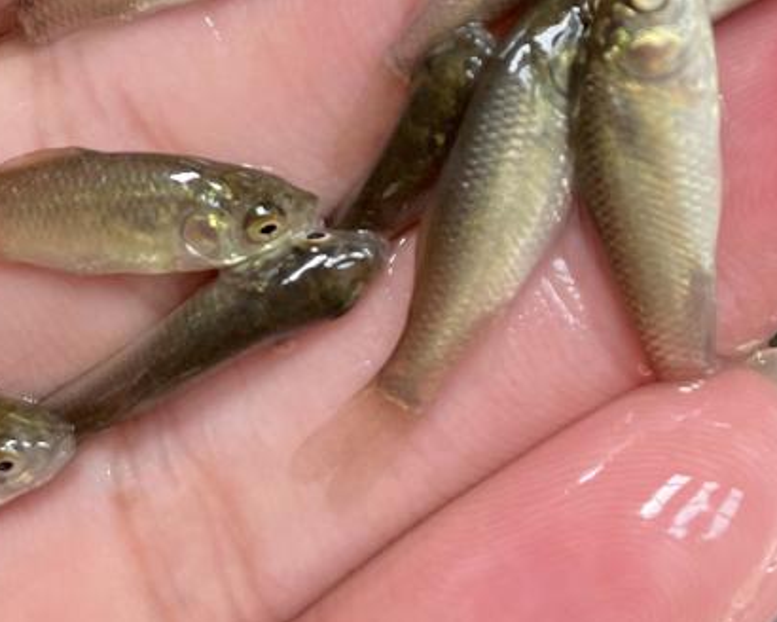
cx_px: 610
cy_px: -206
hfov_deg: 28.2
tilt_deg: -84.8
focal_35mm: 66
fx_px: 1518
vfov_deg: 20.9
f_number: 1.6
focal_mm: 4.2
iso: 100
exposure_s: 1/121
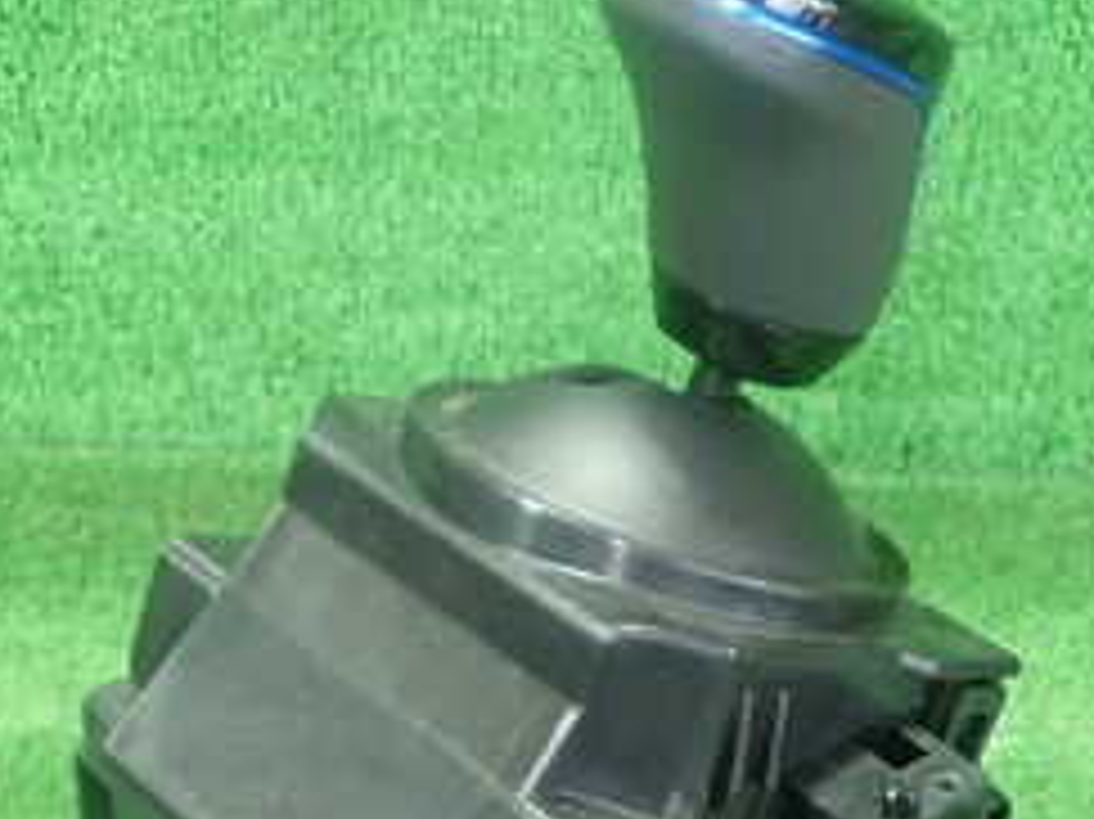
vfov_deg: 19.5
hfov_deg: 26.3
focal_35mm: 74
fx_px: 2338
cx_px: 603
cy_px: 760
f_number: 2.3
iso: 640
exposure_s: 1/125
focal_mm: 5.5
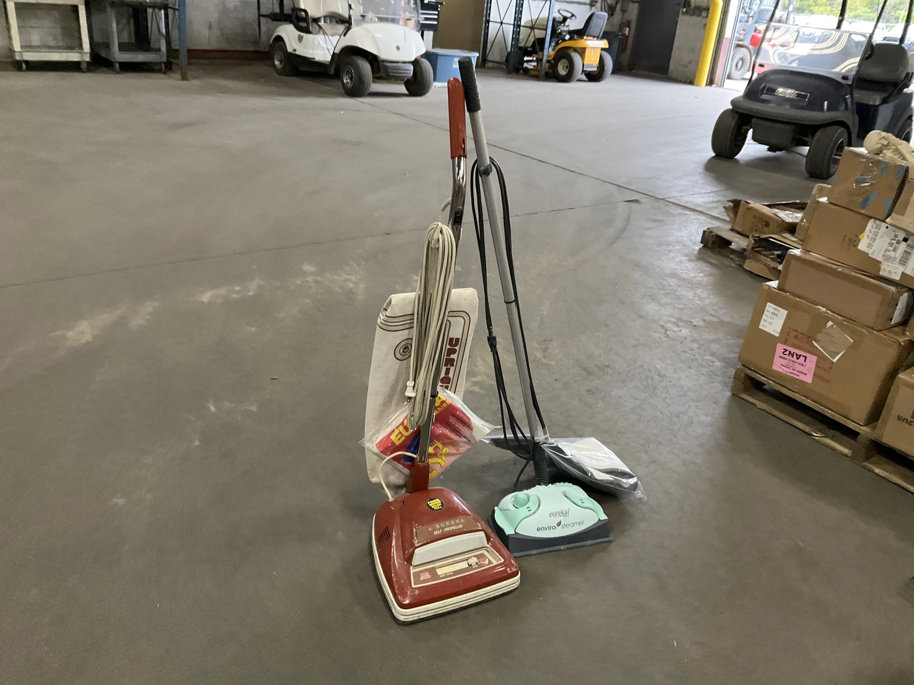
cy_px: 342
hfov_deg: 61.7
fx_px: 766
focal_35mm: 29
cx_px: 457
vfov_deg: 48.2
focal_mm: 3
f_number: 1.8
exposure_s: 1/60
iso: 200
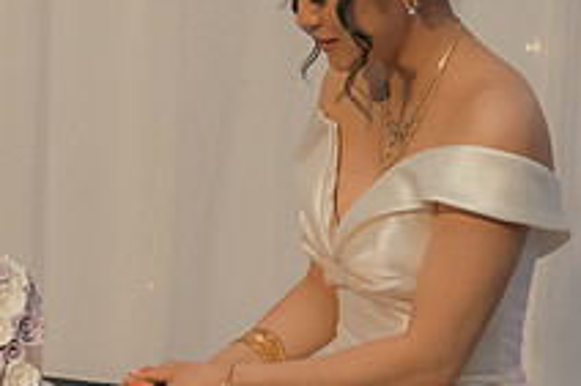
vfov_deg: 8.2
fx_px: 2693
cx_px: -16
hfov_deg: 12.2
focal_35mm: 167
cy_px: 215
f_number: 3.5
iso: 2000
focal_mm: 61
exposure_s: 1/160
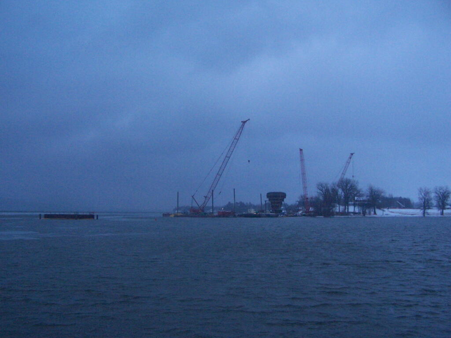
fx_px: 495
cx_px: 226
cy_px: 169
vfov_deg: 37.7
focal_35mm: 38
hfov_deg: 49.0
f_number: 2.8
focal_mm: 6.3
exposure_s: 1/400
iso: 400
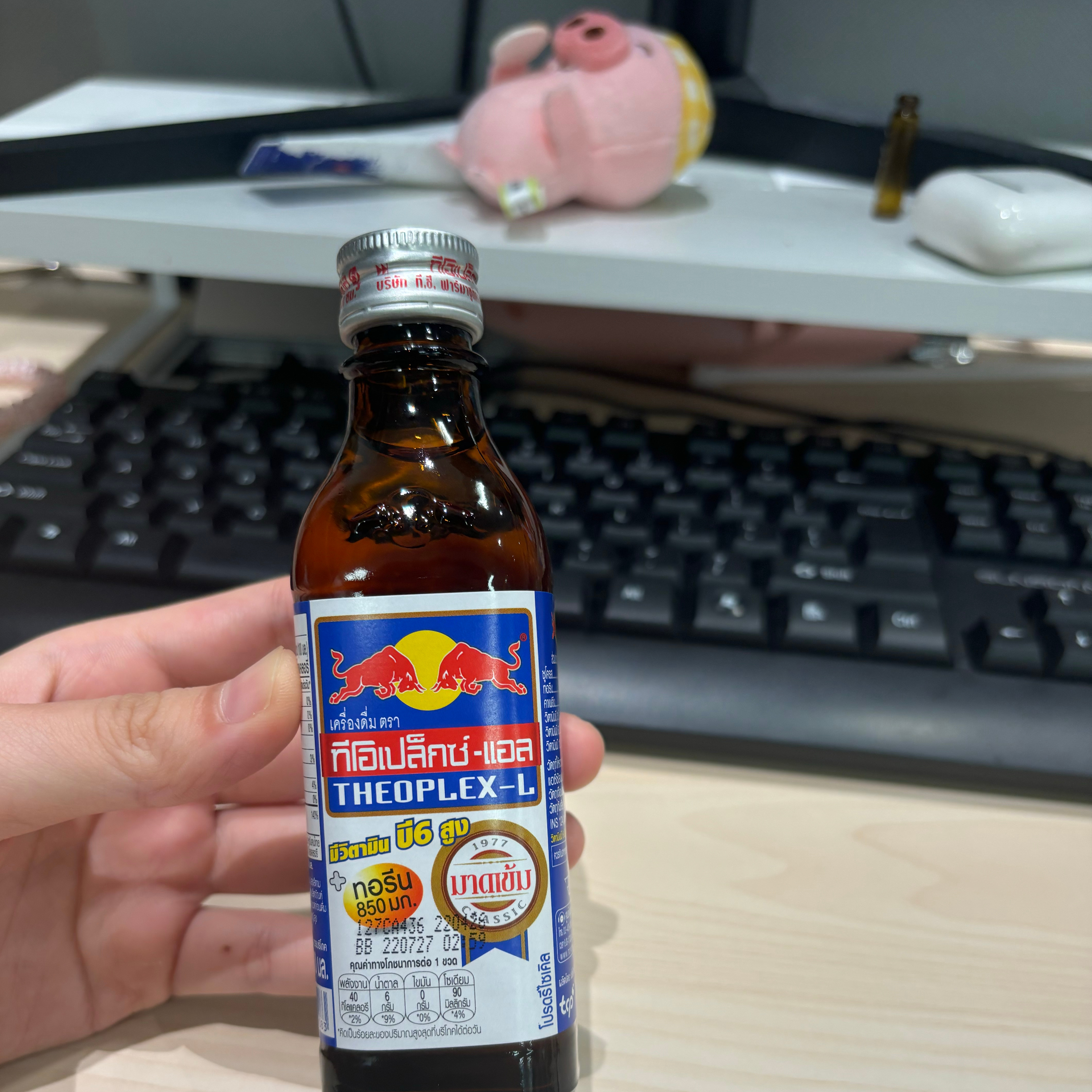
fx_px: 1106
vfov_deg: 51.5
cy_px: 729
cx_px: 545
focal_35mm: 31
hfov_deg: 52.5
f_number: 1.6
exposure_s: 1/100
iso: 80
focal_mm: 5.96
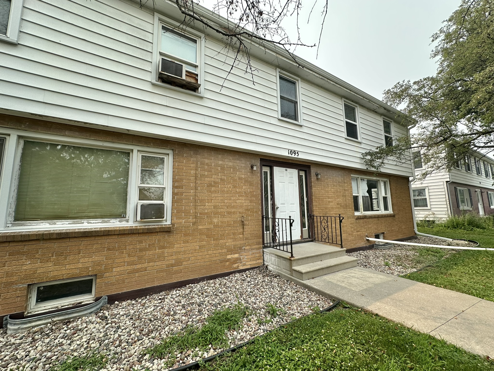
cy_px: 186
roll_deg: +0.8
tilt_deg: +7.5
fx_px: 200
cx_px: 247
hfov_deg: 102.1
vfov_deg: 85.7
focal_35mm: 14
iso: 40
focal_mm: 2.22
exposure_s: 1/972
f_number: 2.2
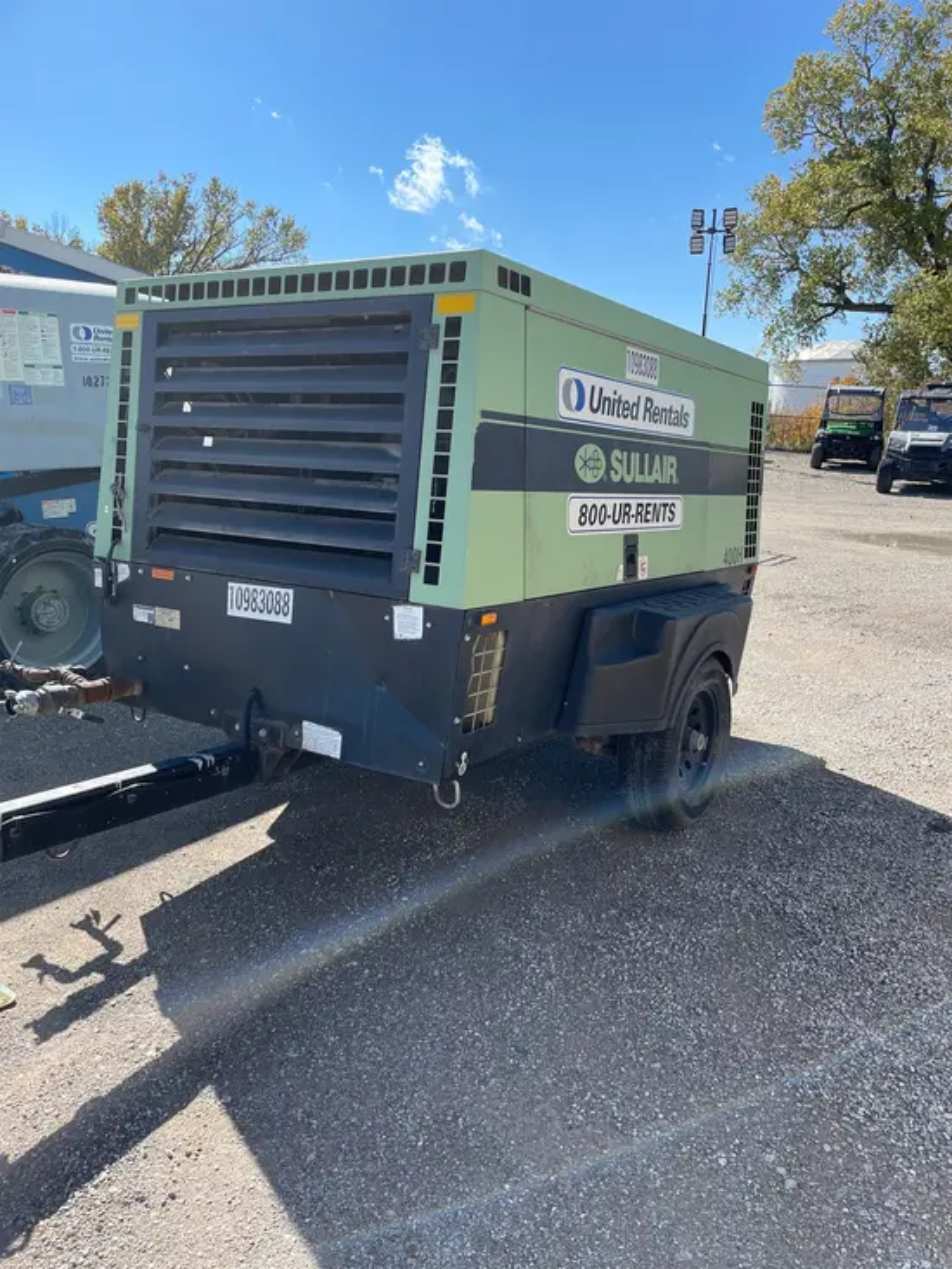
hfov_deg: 53.1
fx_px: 953
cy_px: 634
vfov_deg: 67.3
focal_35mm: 26
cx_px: 476
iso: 50
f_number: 1.6
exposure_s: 1/2353
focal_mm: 4.2
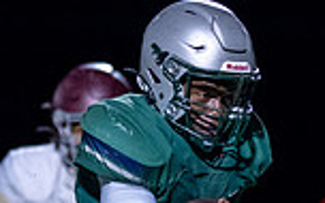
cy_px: 341
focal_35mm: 1030
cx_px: 177
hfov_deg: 2.0
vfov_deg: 1.3
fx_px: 9123
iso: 1600
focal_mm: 135
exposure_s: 1/1250
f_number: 1.8
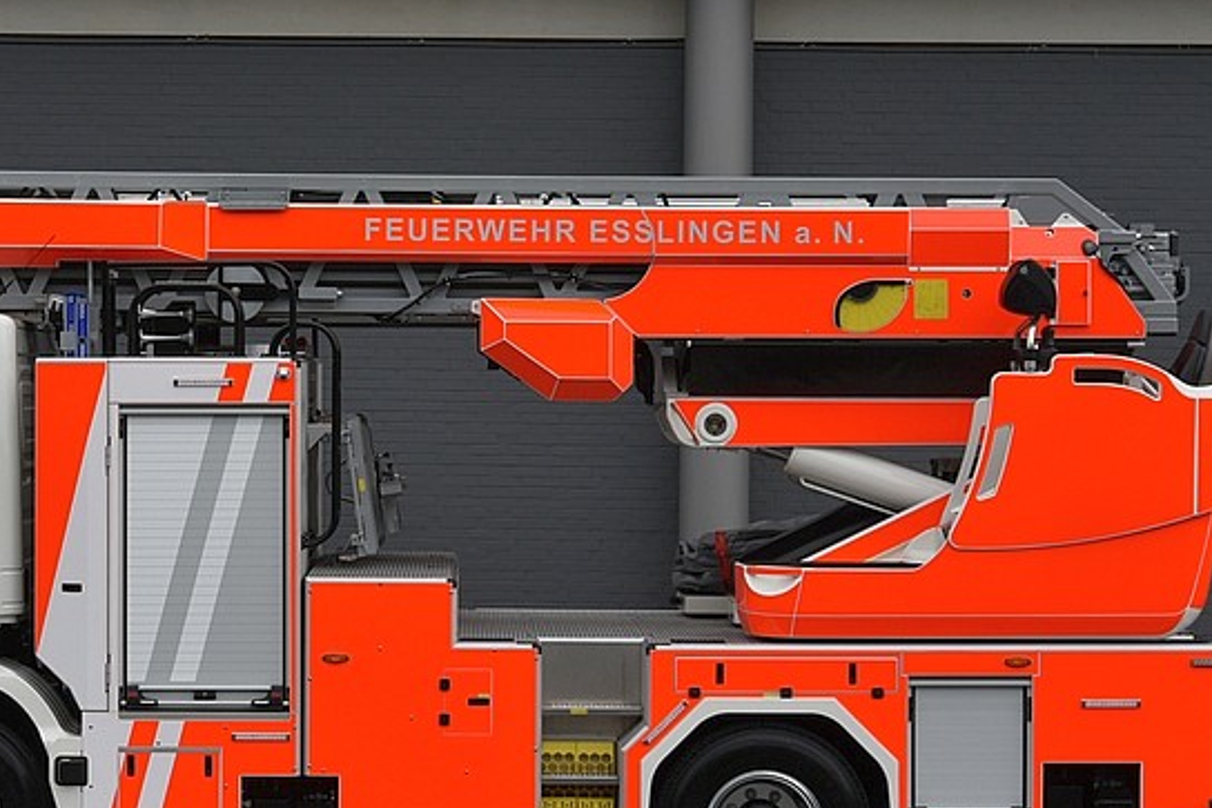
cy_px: 432
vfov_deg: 15.0
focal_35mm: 91
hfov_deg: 22.2
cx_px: 307
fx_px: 3064
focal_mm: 55
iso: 400
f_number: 7.1
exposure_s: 1/200
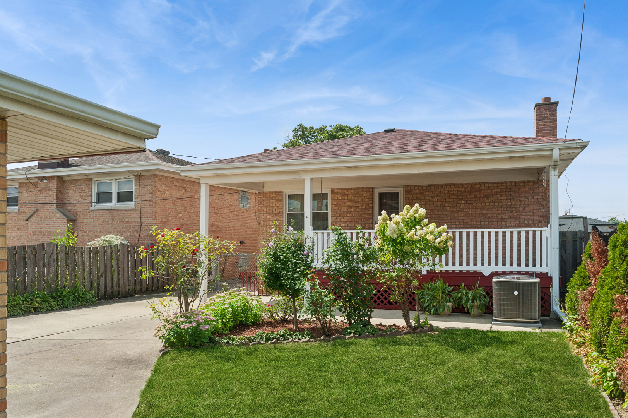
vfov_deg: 44.9
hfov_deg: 63.7
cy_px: 209
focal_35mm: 29
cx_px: 314
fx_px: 506
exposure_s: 1/1250
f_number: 8
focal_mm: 29
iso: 400
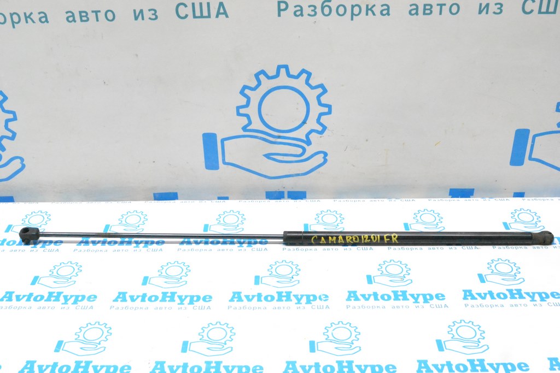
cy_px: 186
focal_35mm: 42
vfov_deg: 31.9
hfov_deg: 46.4
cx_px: 280
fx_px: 653
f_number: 10
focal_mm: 28
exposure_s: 1/125
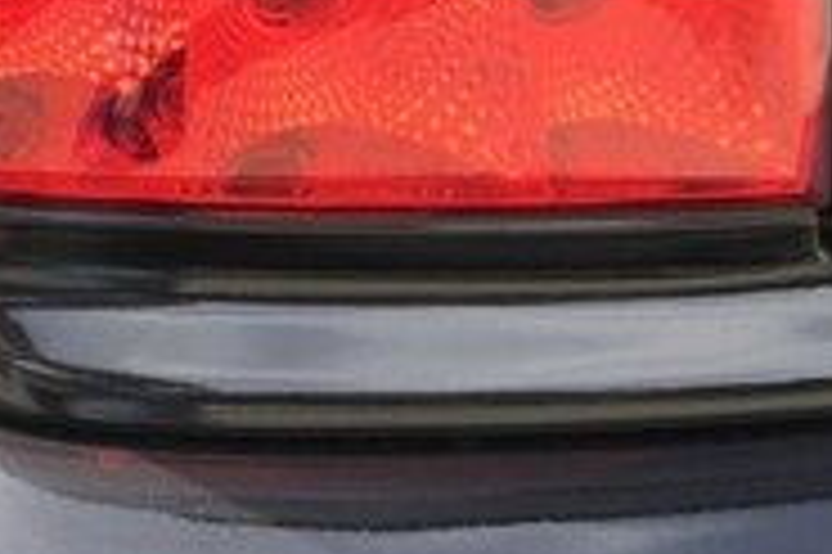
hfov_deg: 24.0
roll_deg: -1.8
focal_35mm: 81
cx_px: 4
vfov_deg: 14.8
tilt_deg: -25.3
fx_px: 1870
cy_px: -423
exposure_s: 1/199
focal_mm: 4.15
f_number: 2.2
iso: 32
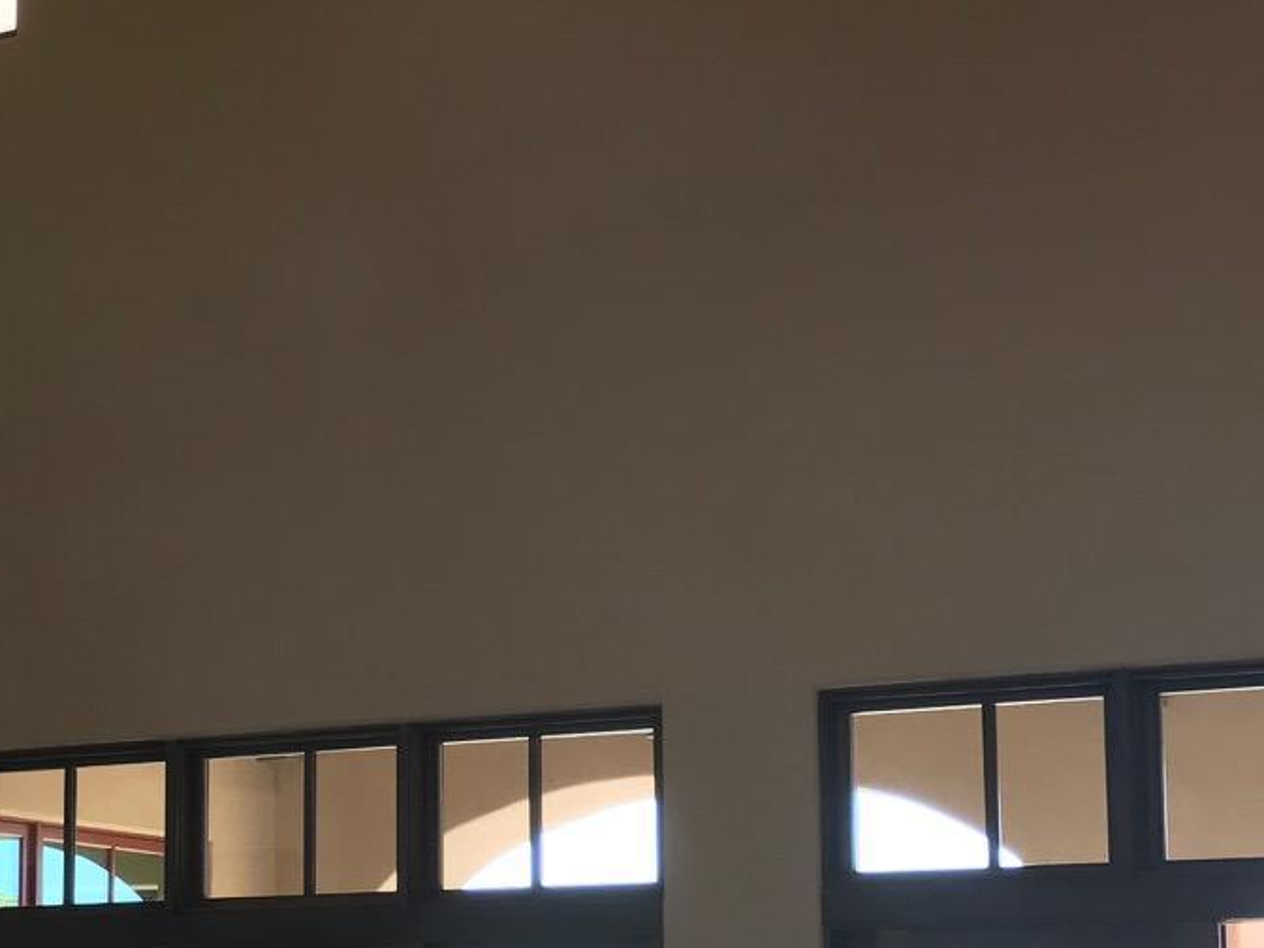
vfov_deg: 17.5
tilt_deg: +7.7
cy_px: 692
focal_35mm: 84
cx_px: 395
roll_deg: -0.9
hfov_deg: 23.2
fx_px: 3067
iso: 25
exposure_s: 1/120
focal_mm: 3.99
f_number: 1.8
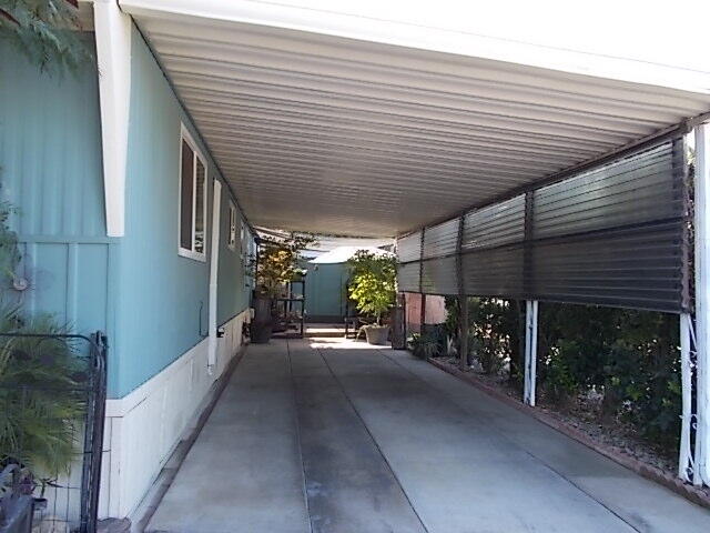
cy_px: 266
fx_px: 615
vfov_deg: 46.8
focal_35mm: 30
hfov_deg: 60.0
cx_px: 355
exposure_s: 1/60
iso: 80
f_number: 3.4
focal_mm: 5.3
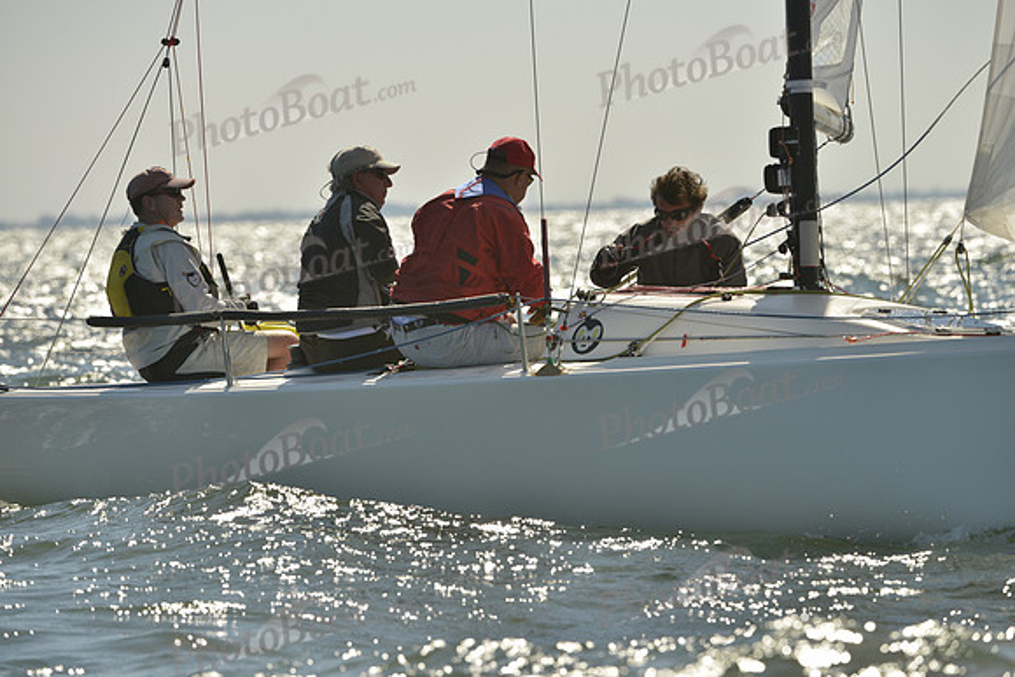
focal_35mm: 330
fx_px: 9306
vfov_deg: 4.2
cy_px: 338
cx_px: 508
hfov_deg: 6.2
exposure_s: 1/1250
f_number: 8
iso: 280
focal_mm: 330
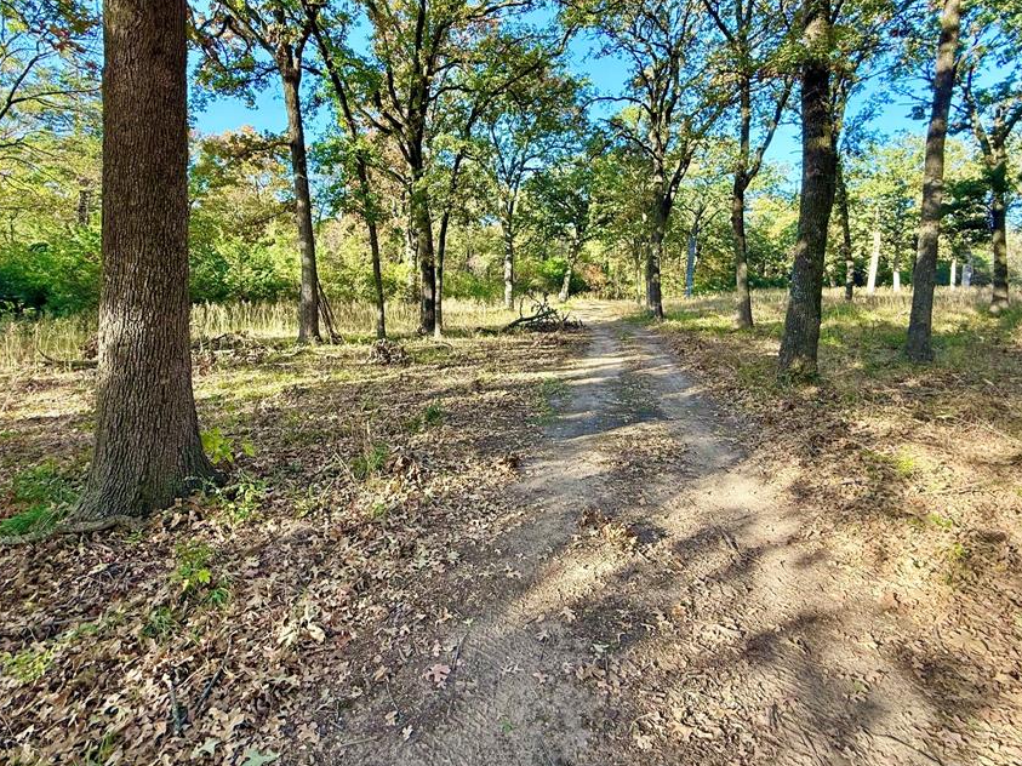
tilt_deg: -2.9
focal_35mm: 17
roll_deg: -0.8
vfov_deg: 74.0
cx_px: 486
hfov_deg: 91.0
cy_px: 310
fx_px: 502
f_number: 2.2
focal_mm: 2.22
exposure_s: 1/218
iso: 64
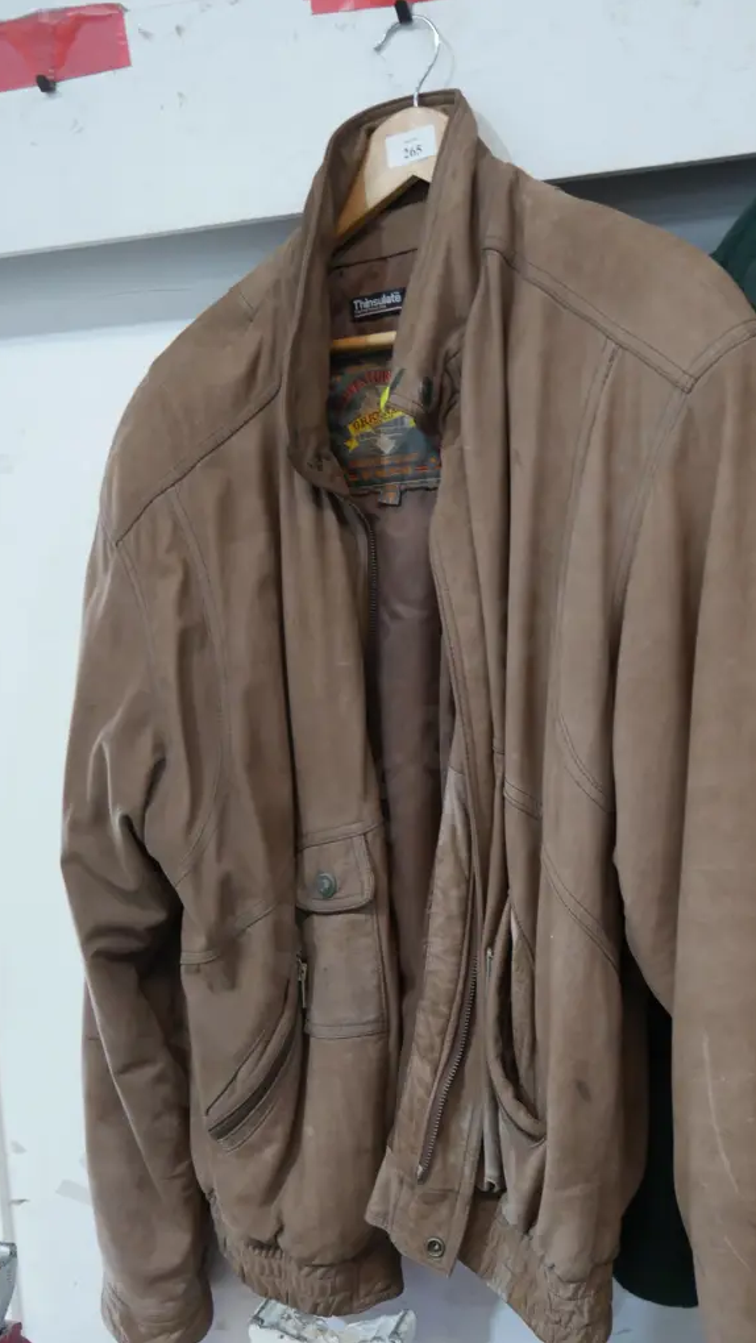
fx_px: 1247
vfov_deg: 56.6
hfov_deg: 33.5
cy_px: 672
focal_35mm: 35
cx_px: 481
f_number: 3.6
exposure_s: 1/60
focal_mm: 16
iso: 1000
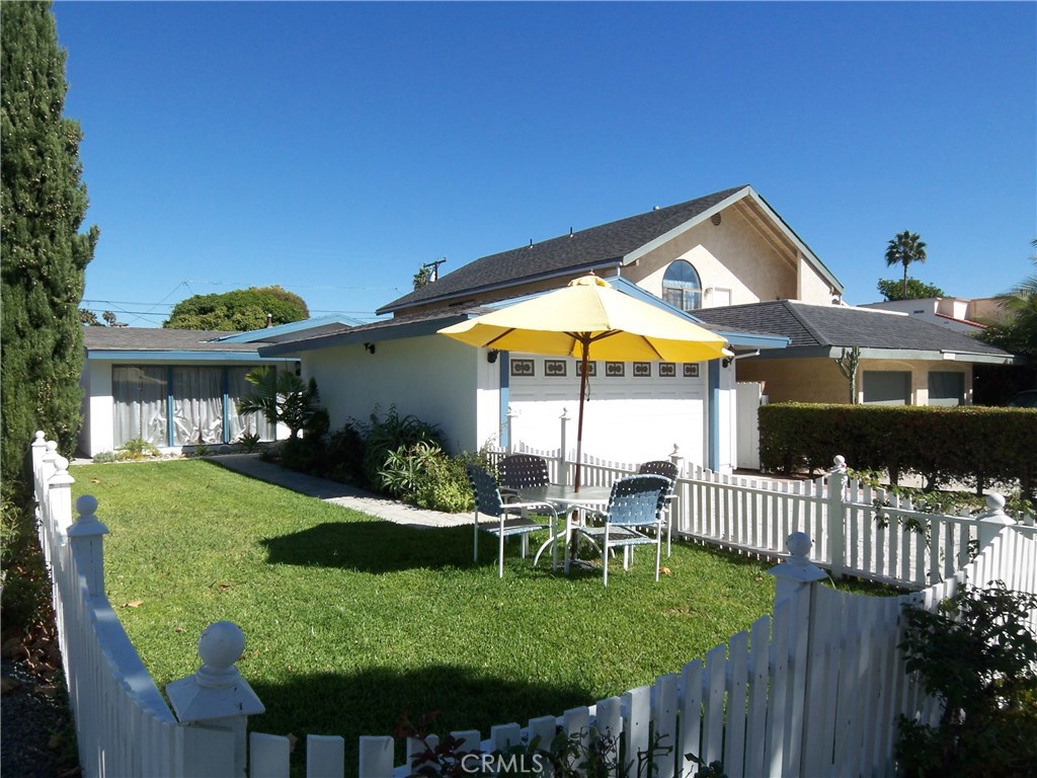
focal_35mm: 23
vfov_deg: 58.9
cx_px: 518
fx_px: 689
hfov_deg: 73.9
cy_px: 389
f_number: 5.6
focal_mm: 3.8
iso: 50
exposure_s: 1/250
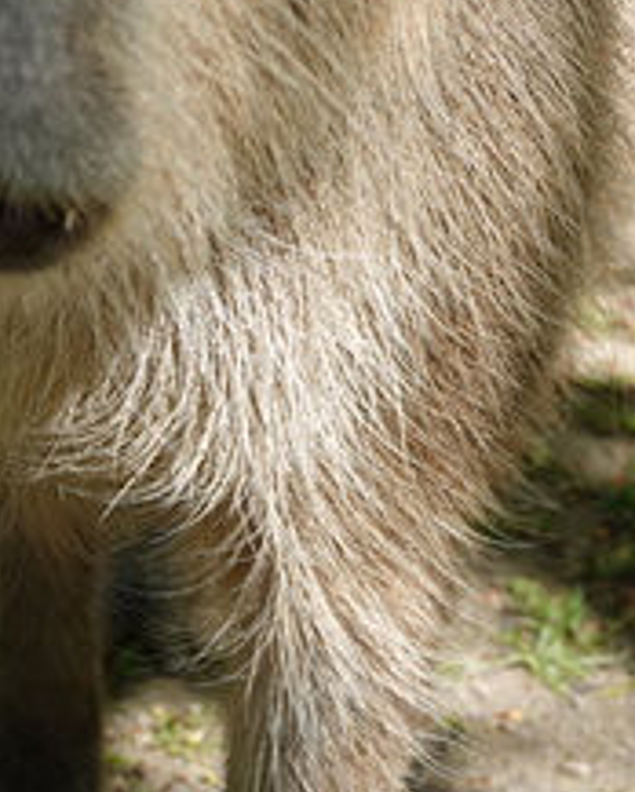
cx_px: 18
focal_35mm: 155
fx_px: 3636
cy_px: 51
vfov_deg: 12.3
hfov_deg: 9.9
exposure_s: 1/250
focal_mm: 21.32
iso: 100
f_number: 3.5
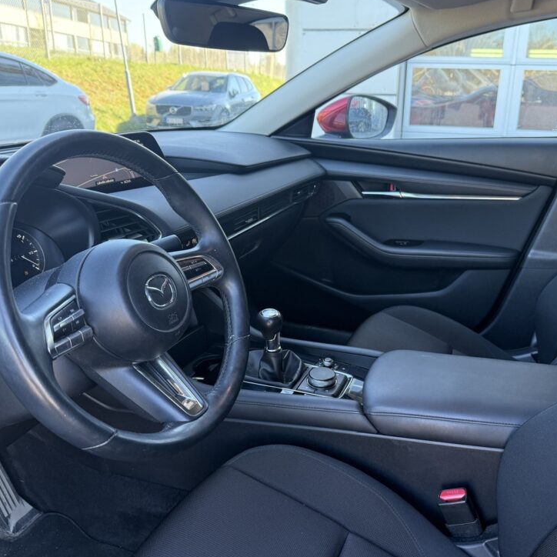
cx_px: 332
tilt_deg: -19.0
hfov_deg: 53.7
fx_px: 546
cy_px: 285
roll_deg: -1.7
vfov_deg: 54.0
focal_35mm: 30
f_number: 1.78
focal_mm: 6.76
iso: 125
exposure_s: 1/100
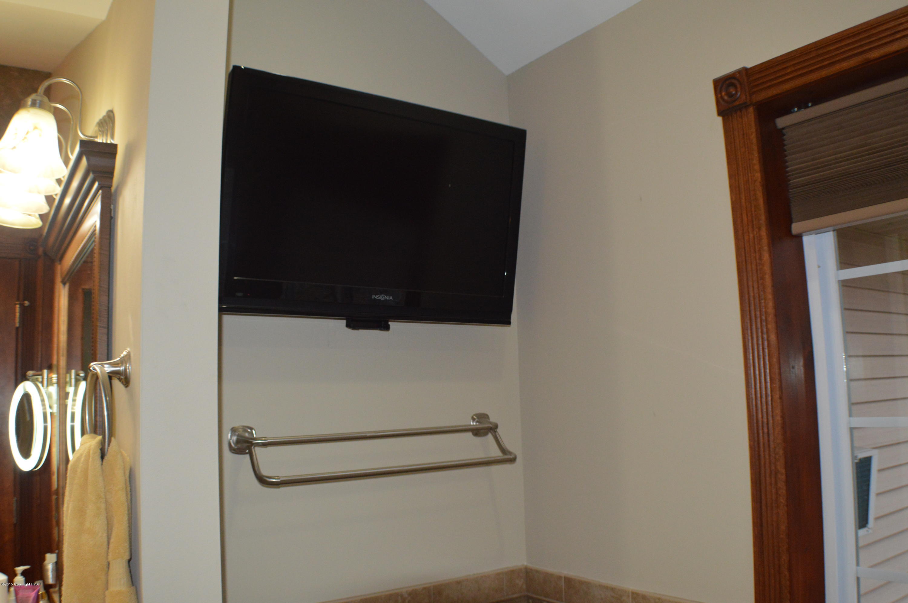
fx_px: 983
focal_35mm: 39
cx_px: 454
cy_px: 302
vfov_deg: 34.1
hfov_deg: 49.6
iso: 1250
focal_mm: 26
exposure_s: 1/60
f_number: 4.2
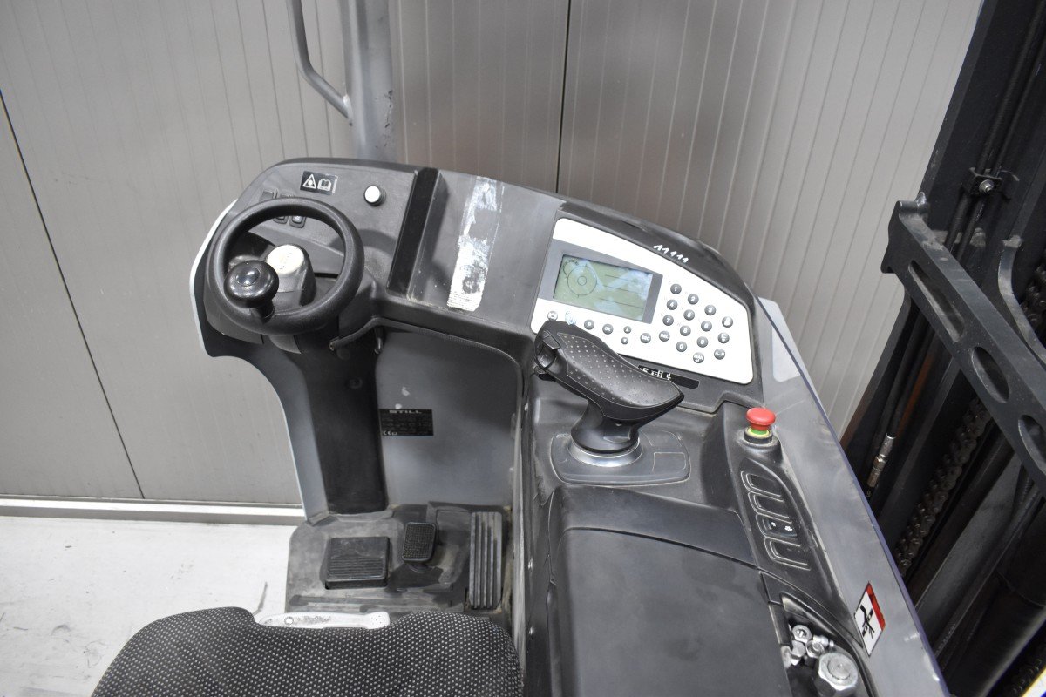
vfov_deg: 47.9
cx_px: 523
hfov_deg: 67.4
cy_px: 348
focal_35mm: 27
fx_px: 784
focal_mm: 18
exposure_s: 1/30
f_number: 4.5
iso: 1600
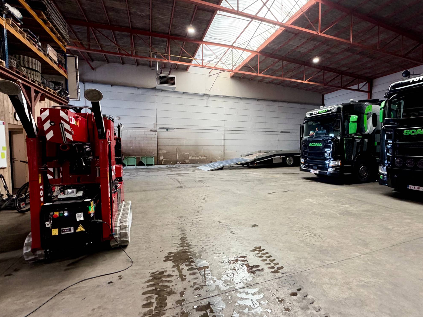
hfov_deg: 87.0
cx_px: 246
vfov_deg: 71.6
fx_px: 220
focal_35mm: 18
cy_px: 159
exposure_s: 1/121
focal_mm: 2.22
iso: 320
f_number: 2.2
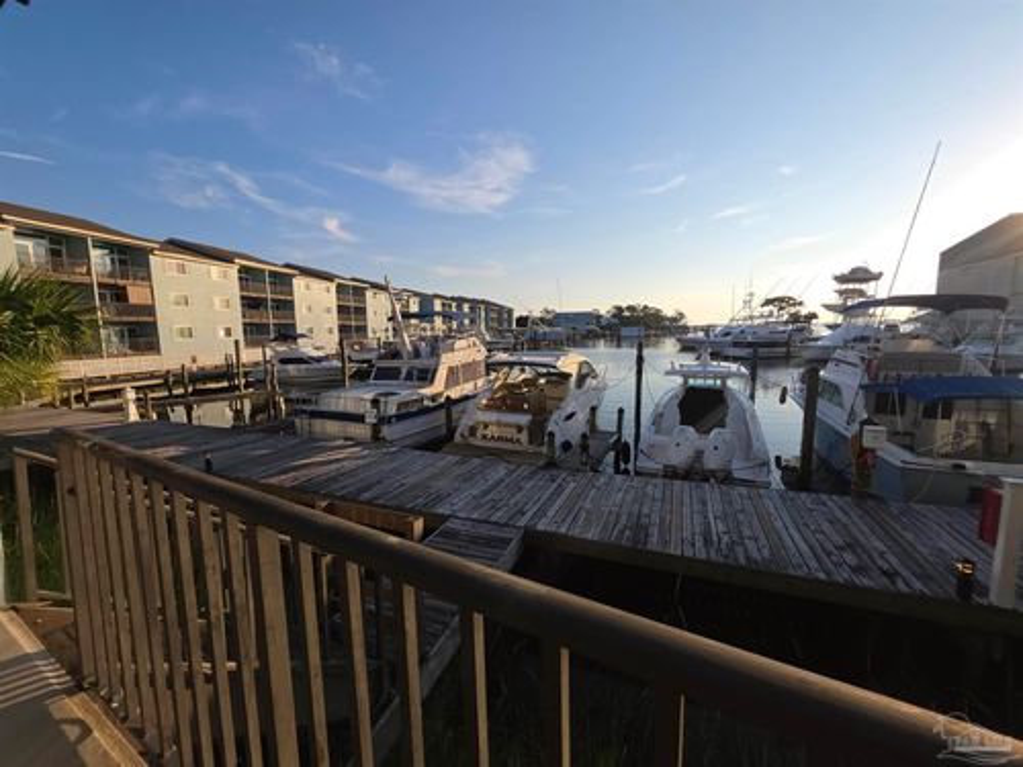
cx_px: 512
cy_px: 384
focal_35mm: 13
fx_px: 384
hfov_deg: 106.2
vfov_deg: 89.9
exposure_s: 1/832
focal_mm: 2.2
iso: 16
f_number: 1.9
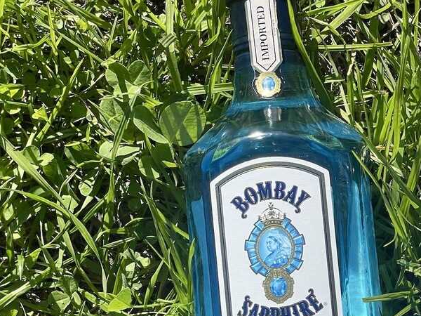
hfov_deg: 17.4
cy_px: 270
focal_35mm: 111
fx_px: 1350
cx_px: 411
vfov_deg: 13.3
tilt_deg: -82.1
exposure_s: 1/2179
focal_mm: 6
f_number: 2
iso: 25
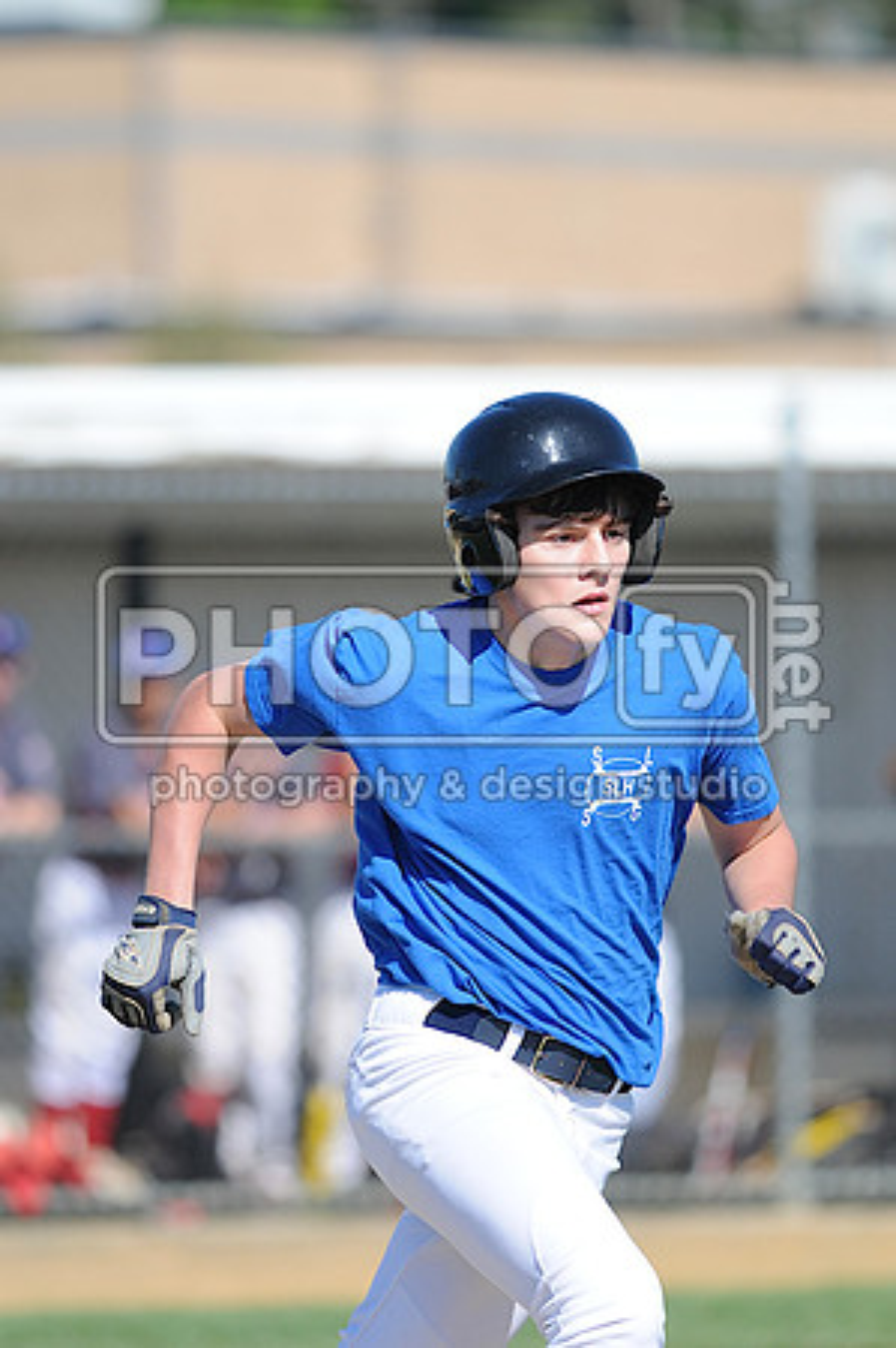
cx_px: 448
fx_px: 16838
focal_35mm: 450
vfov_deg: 4.6
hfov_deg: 3.0
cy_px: 674
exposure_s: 1/1250
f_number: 4
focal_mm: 300
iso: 200
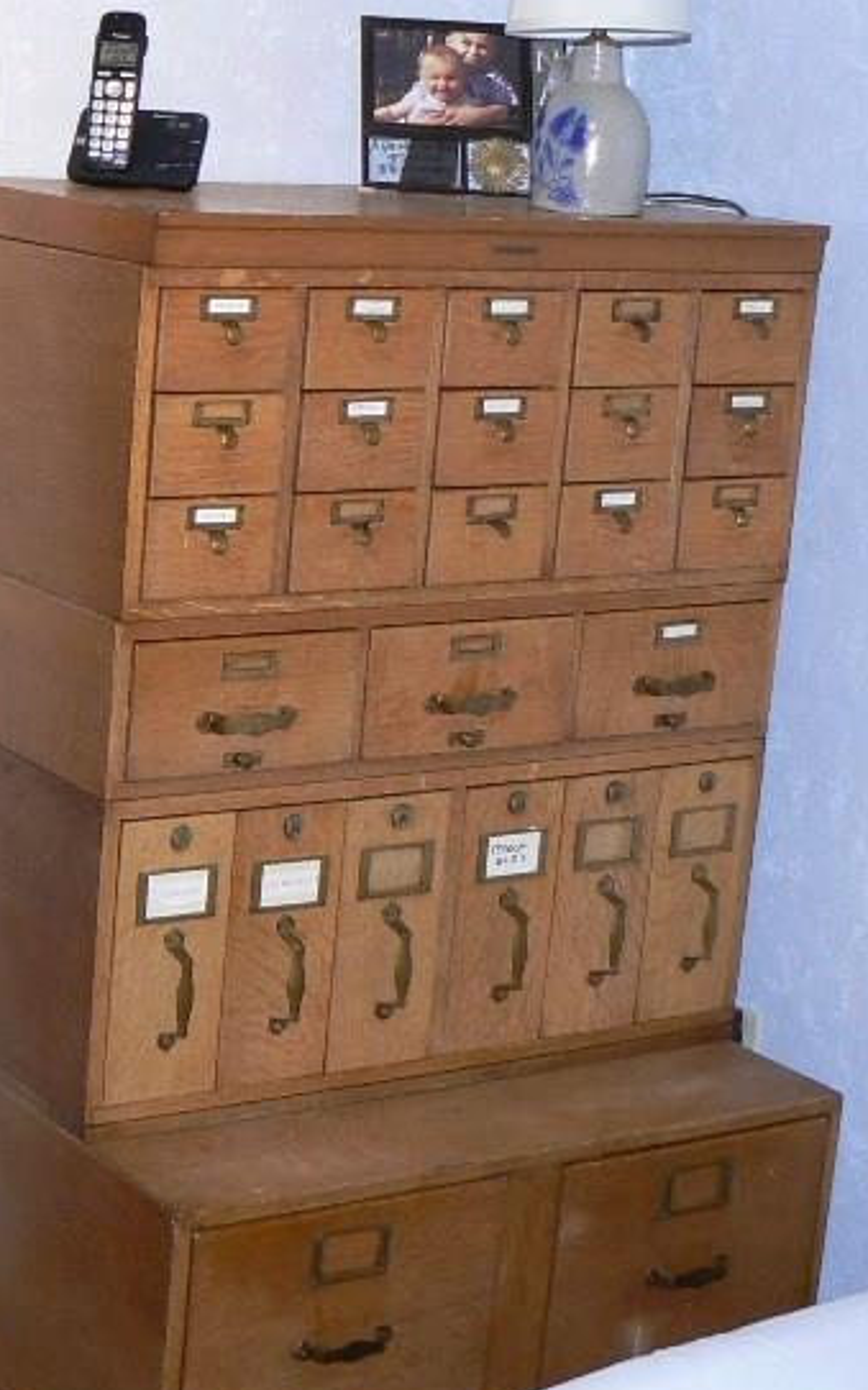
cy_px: 568
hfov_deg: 17.3
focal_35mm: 72
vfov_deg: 28.5
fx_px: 2727
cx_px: -149
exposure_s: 1/30
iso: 125
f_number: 2.8
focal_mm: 6
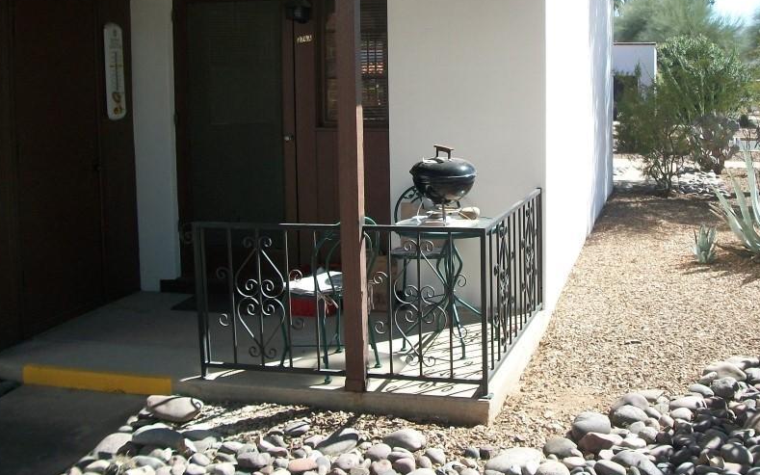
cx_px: 463
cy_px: 140
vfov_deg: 28.9
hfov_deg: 45.0
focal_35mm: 44
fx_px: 911
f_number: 2.9
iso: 80
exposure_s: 1/640
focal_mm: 5.7
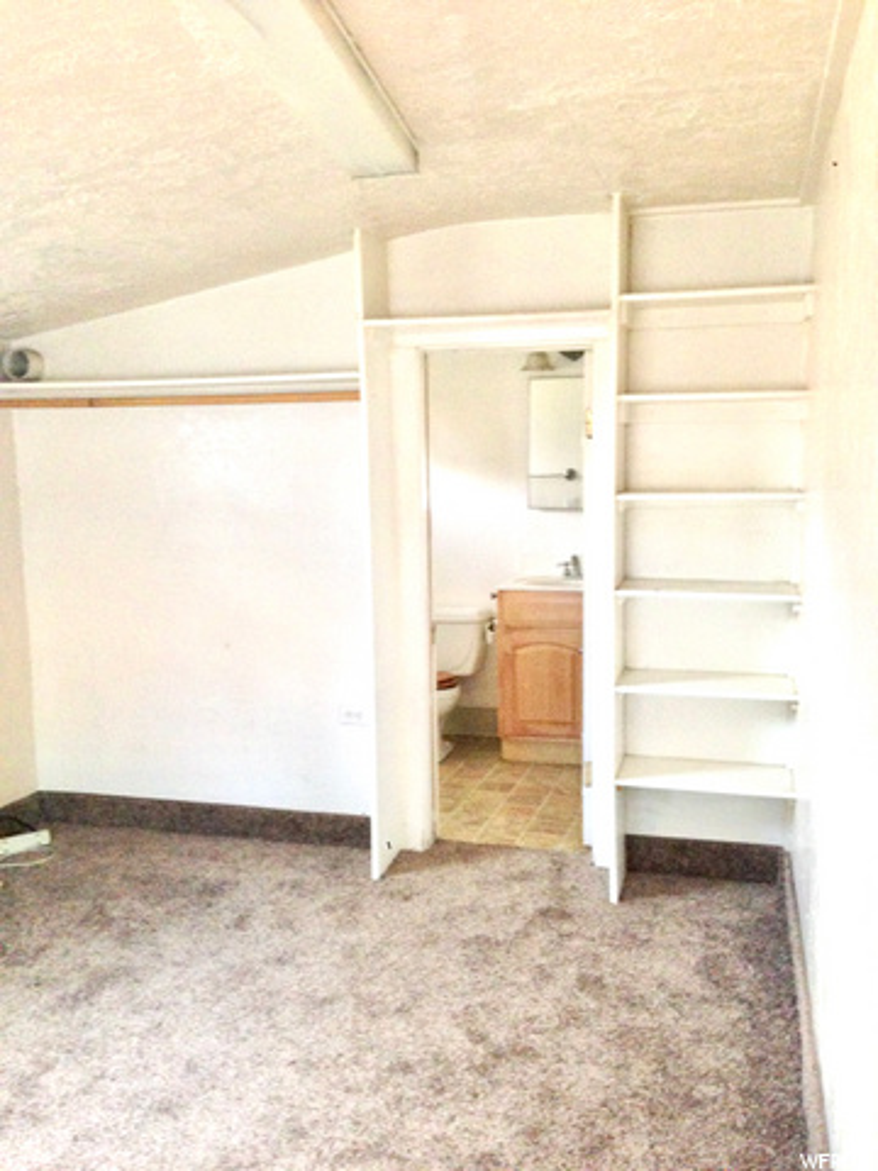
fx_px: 1116
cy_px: 586
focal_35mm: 33
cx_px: 439
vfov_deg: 55.4
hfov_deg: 42.9
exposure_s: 1/20
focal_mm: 4.12
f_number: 2.4
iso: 400
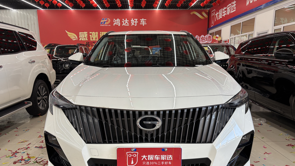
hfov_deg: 66.1
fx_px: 227
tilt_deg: -11.8
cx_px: 144
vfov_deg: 39.7
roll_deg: +1.1
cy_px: 112
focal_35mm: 29
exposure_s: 1/100
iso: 100
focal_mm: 5.96
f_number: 1.6
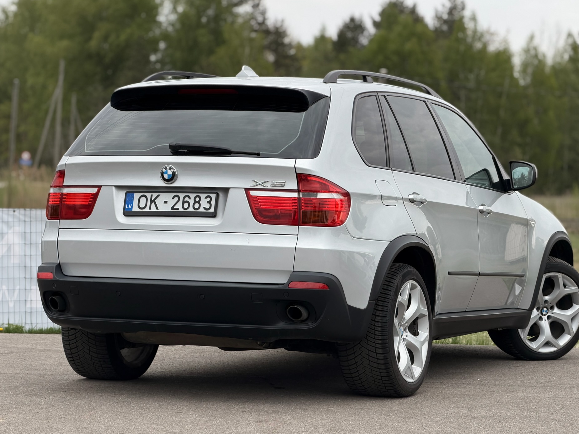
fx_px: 1857
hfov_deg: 17.7
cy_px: 225
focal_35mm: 111
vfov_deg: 13.3
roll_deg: -0.6
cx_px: 305
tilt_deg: -2.1
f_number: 2.8
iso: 50
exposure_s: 1/540
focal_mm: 16.89
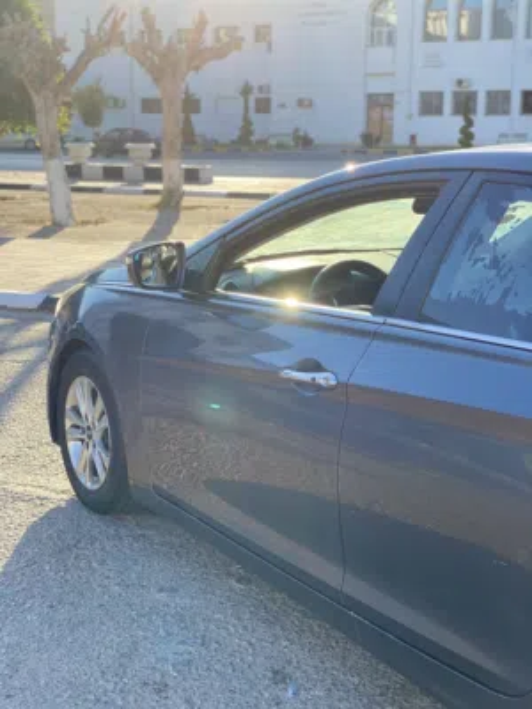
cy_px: 354
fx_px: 1066
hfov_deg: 28.0
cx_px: 266
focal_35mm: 52
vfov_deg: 36.8
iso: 20
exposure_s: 1/564
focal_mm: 6
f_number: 2
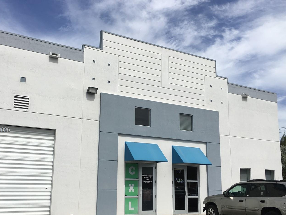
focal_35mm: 37
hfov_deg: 50.0
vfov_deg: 38.5
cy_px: 130
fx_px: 306
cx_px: 122
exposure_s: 1/1748
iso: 25
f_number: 2.2
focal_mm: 4.15
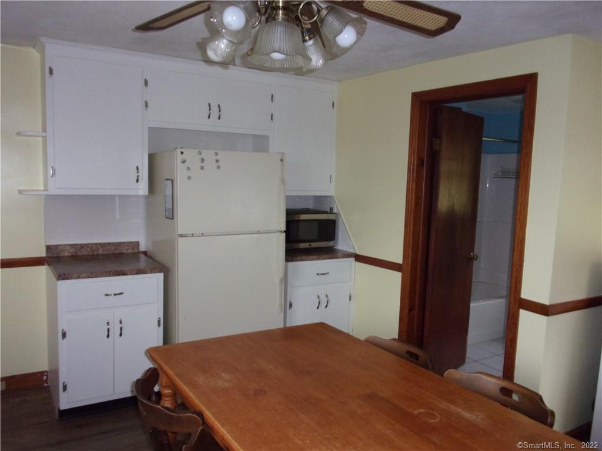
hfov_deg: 63.4
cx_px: 301
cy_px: 226
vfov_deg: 49.7
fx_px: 487
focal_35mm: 28
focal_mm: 5.1
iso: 320
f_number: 3.9
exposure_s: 1/34
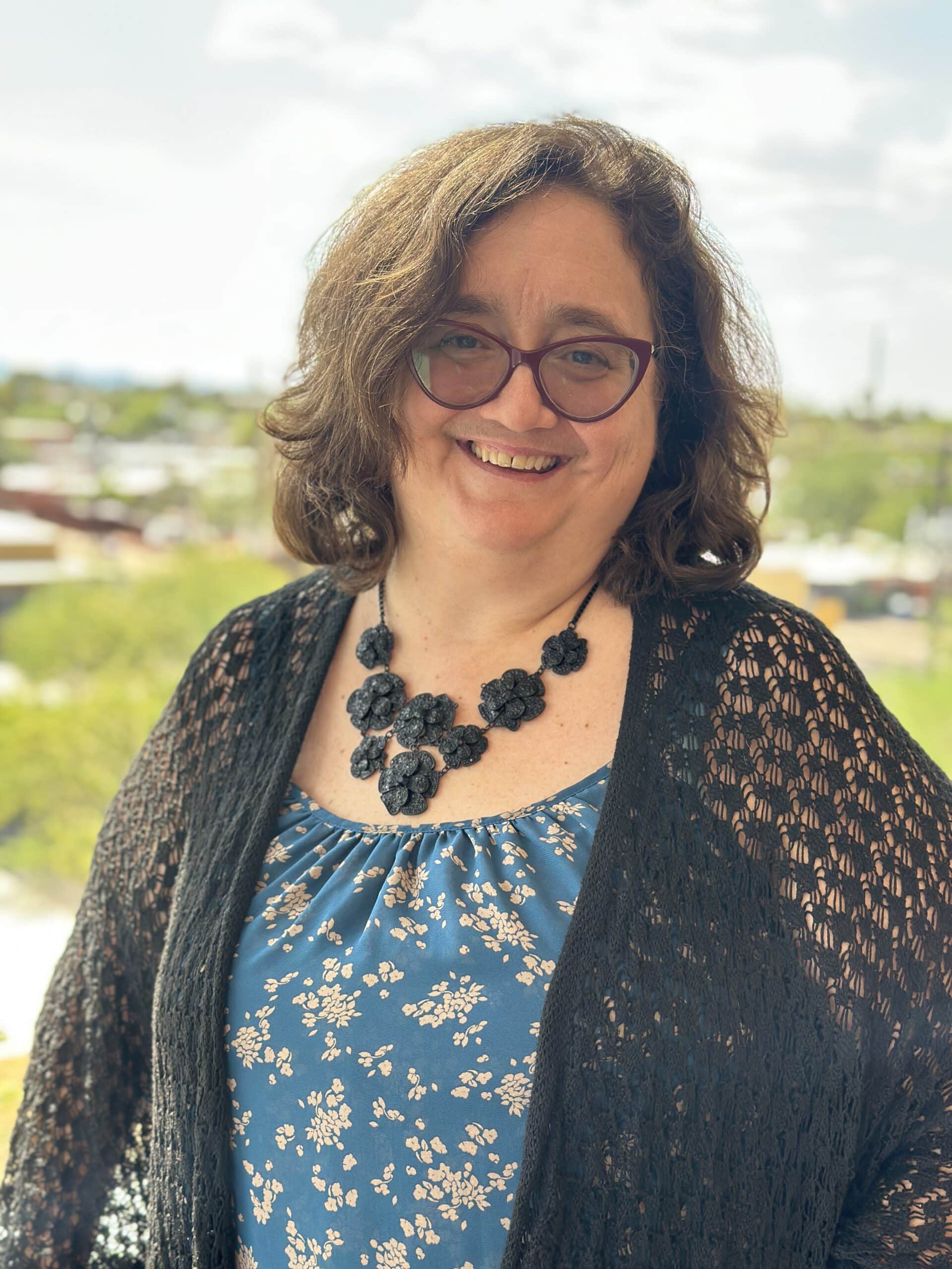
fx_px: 1760
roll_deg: -2.4
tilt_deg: -7.4
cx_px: 476
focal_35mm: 48
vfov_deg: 39.7
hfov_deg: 30.3
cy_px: 634
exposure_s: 1/315
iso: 80
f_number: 1.78
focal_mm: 6.86
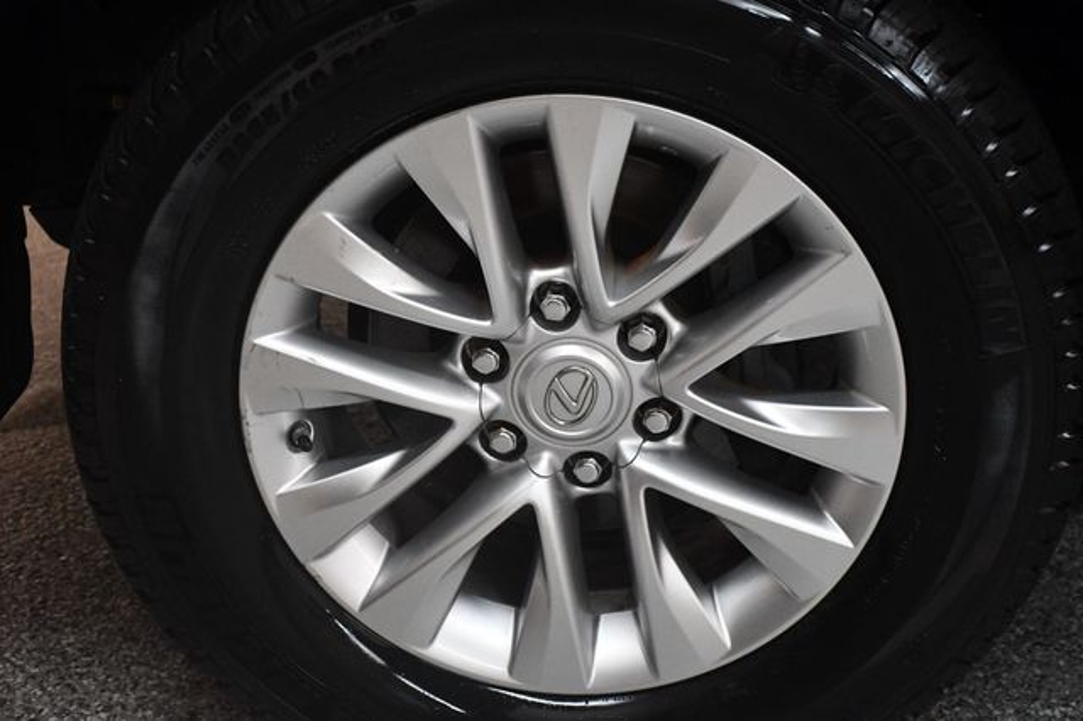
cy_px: 360
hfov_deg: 27.0
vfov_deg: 18.2
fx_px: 2255
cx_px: 542
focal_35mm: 75
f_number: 4.8
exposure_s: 1/125
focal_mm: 50
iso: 3200
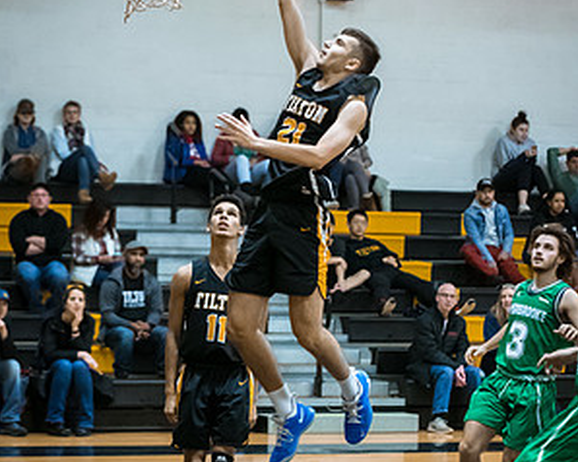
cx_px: 289
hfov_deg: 12.9
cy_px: 256
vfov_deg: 10.4
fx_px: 2547
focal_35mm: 149
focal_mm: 70
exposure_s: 1/400
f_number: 2.8
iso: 3200
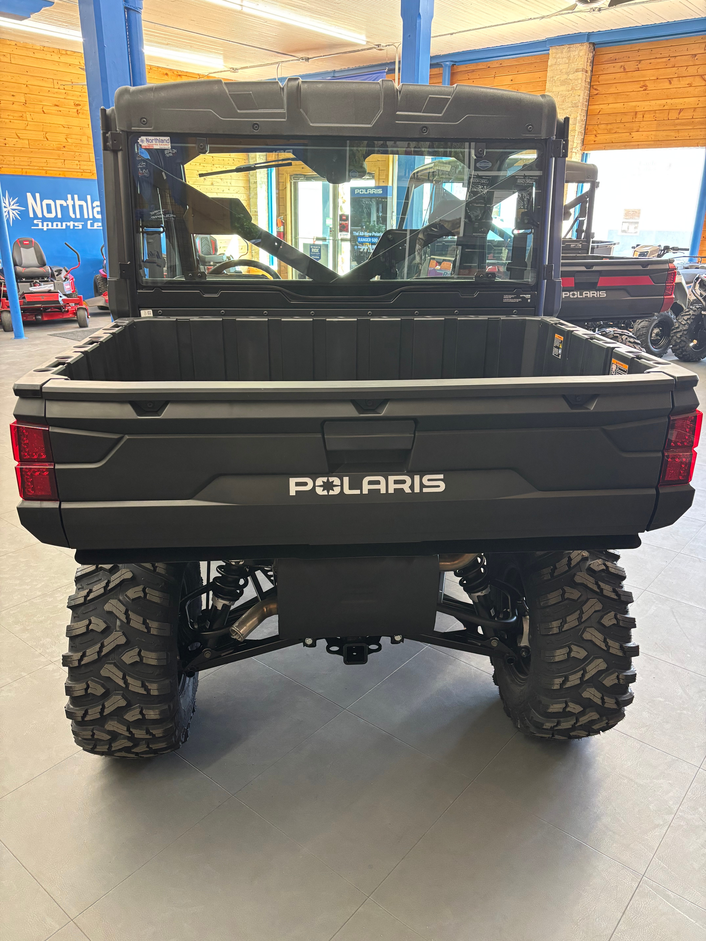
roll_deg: -1.7
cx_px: 353
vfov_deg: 67.3
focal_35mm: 26
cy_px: 470
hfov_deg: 53.1
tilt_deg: -20.7
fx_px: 707
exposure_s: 1/60
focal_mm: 5.96
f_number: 1.6
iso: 320
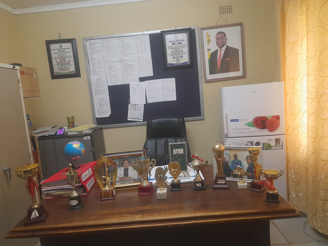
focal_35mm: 25
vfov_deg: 54.9
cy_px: 123
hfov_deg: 69.4
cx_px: 164
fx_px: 237
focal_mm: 4.6
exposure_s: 1/50
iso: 400
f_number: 2
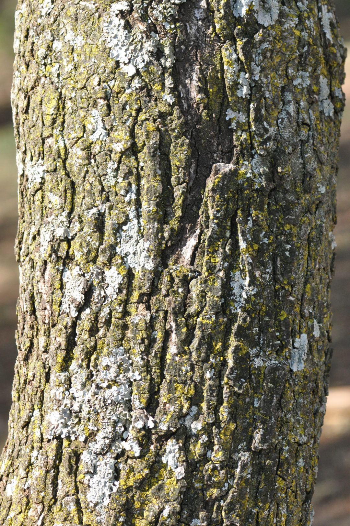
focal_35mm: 158
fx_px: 2303
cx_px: 175
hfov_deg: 8.7
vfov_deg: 13.1
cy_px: 263
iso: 800
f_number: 8
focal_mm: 105
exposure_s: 1/500
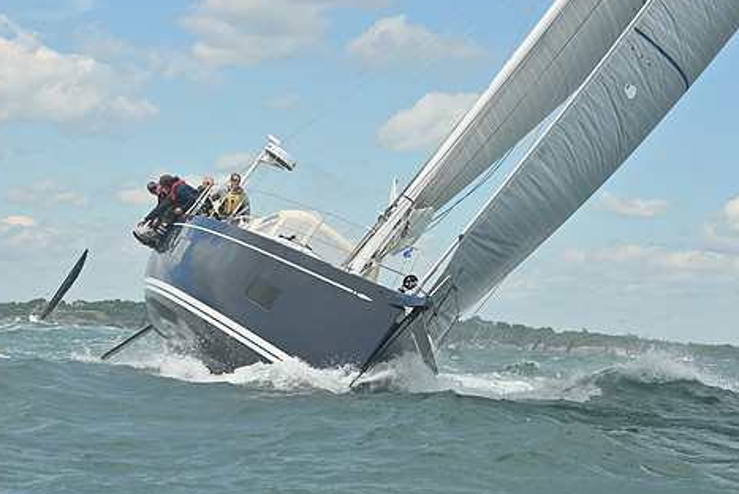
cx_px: 340
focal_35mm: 118
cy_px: 213
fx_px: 2424
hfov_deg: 17.3
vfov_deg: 11.6
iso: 250
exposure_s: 1/1250
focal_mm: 95
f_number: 8
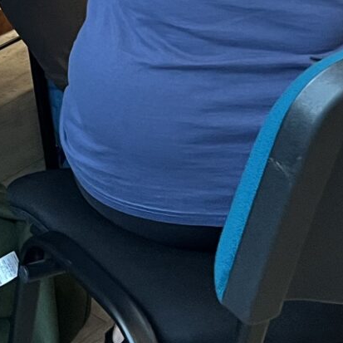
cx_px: 3
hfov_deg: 15.0
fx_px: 1278
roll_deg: -0.9
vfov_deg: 13.6
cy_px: -280
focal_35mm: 114
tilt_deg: -11.3
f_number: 1.6
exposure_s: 1/50
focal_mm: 5.1
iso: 125
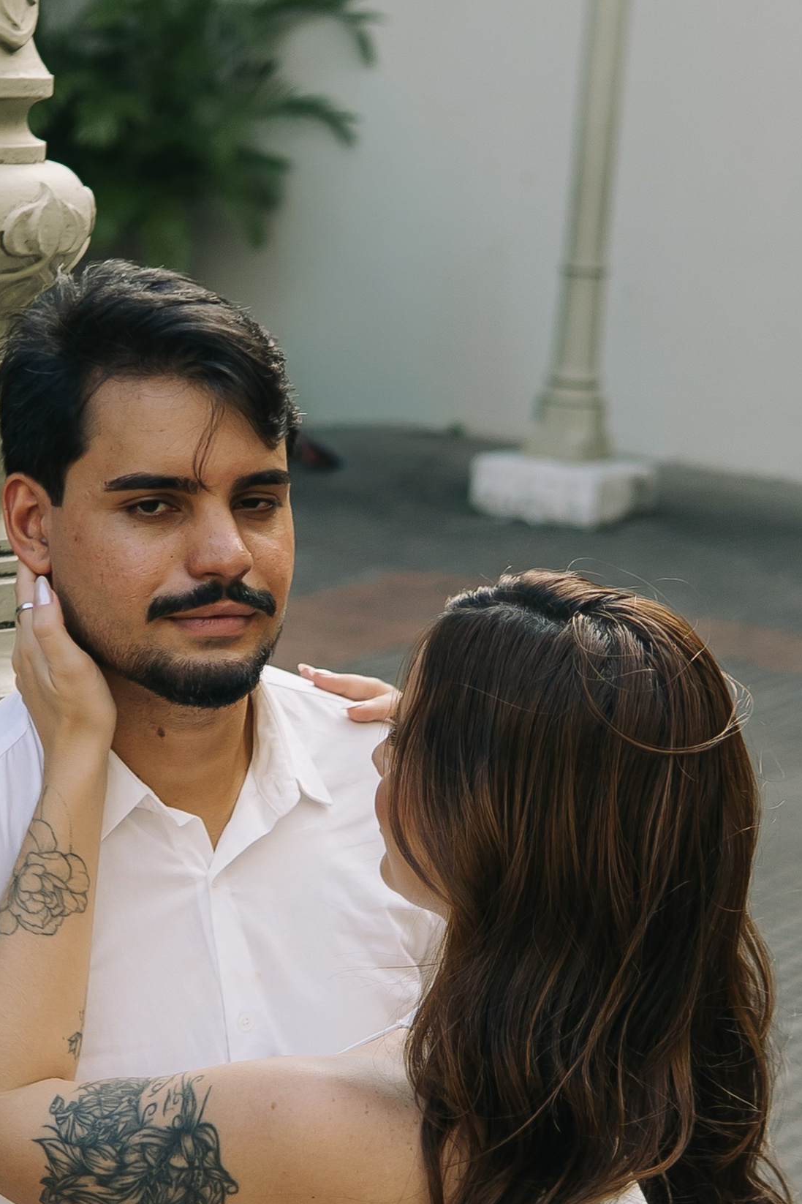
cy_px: 690
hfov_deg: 13.0
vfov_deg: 19.4
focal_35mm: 105
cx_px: 337
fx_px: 3509
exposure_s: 1/250
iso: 100
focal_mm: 30
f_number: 2.5
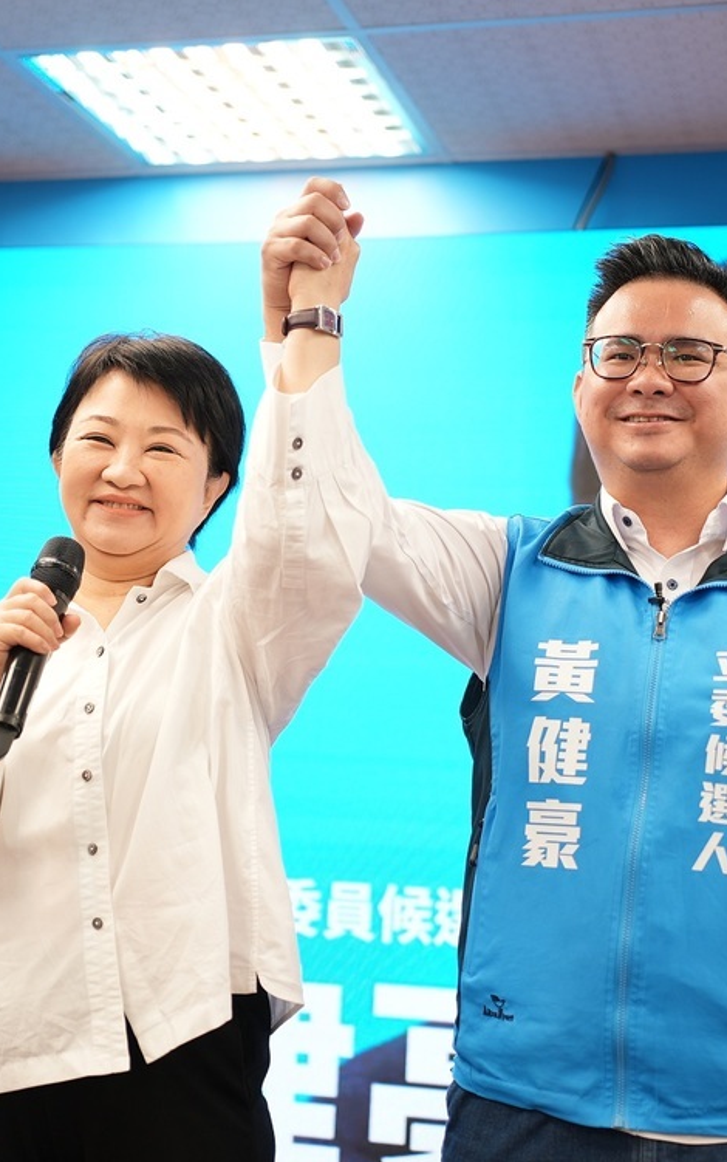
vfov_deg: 35.7
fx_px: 1805
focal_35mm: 57
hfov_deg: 22.8
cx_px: 374
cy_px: 569
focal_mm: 35
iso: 125
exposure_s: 1/125
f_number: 1.8
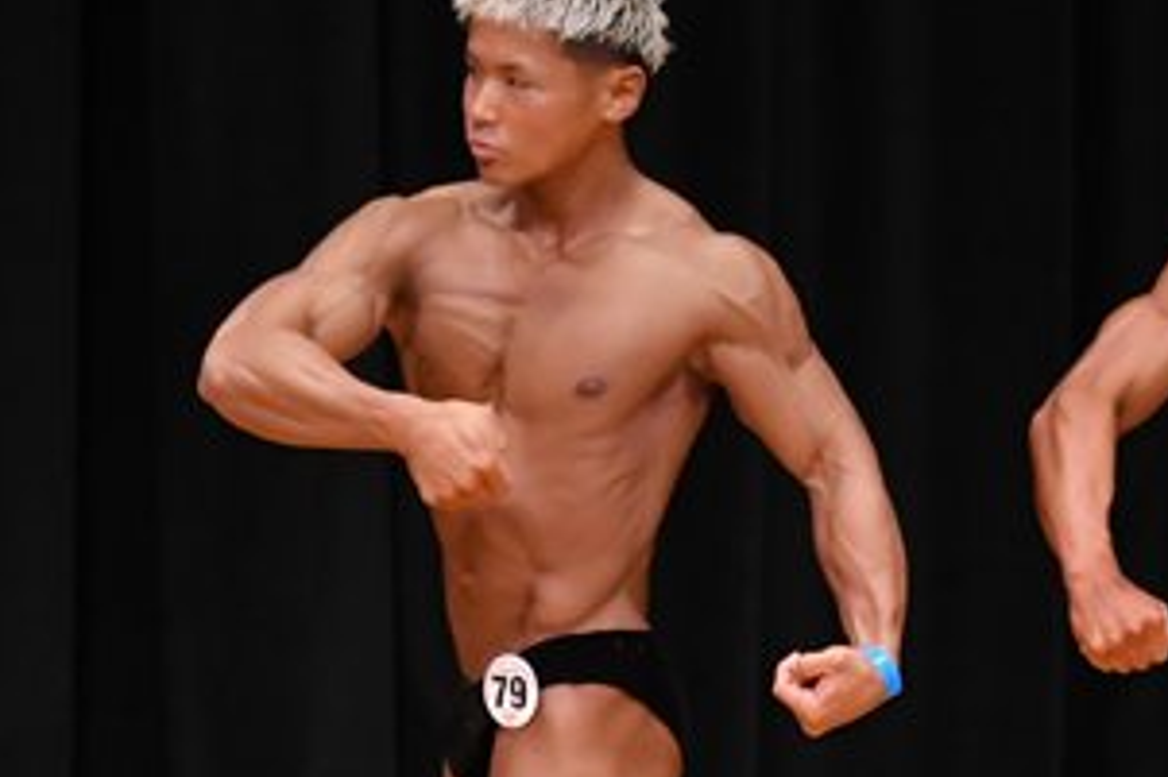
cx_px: 559
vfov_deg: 2.0
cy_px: 827
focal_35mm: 694
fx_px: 22503
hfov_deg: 3.0
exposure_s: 1/400
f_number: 5.6
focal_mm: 180
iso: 3200
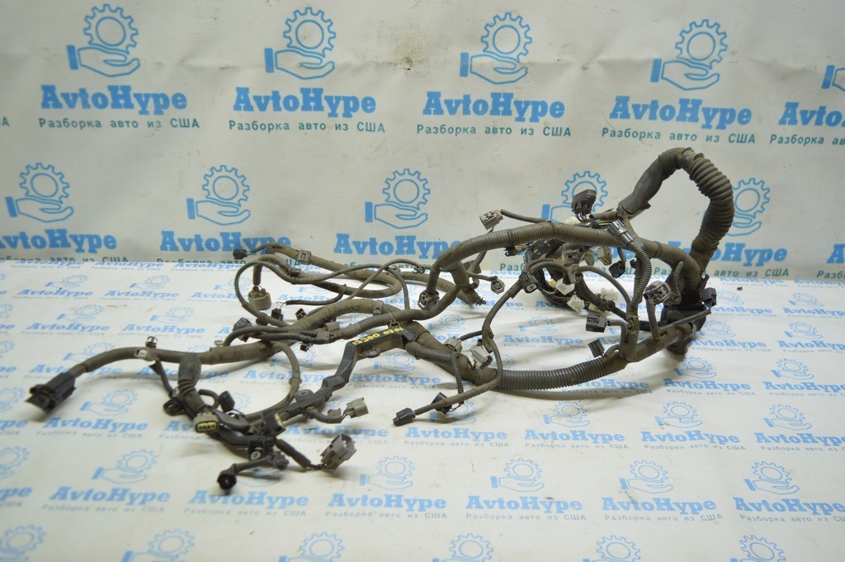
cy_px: 281
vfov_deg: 43.5
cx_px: 422
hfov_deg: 62.0
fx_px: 704
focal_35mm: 30
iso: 400
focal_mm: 20
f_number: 3.5
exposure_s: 1/60
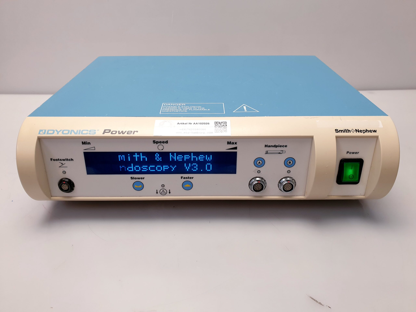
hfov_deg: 67.3
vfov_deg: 53.1
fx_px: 312
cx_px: 208
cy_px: 156
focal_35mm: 26
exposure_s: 1/100
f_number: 2.4
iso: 100
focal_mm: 4.3
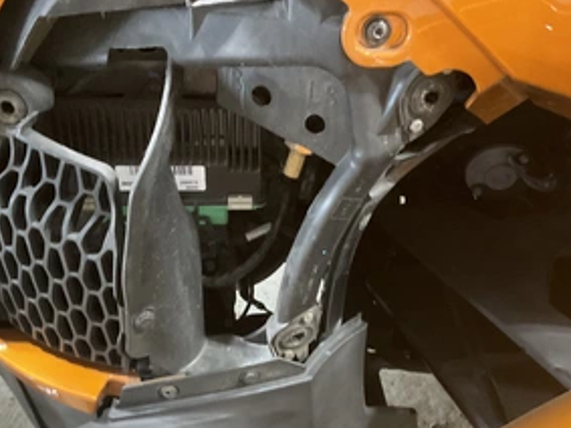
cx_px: 307
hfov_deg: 45.8
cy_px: 266
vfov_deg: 34.9
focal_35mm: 41
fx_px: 676
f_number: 1.8
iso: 640
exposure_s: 1/30
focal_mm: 3
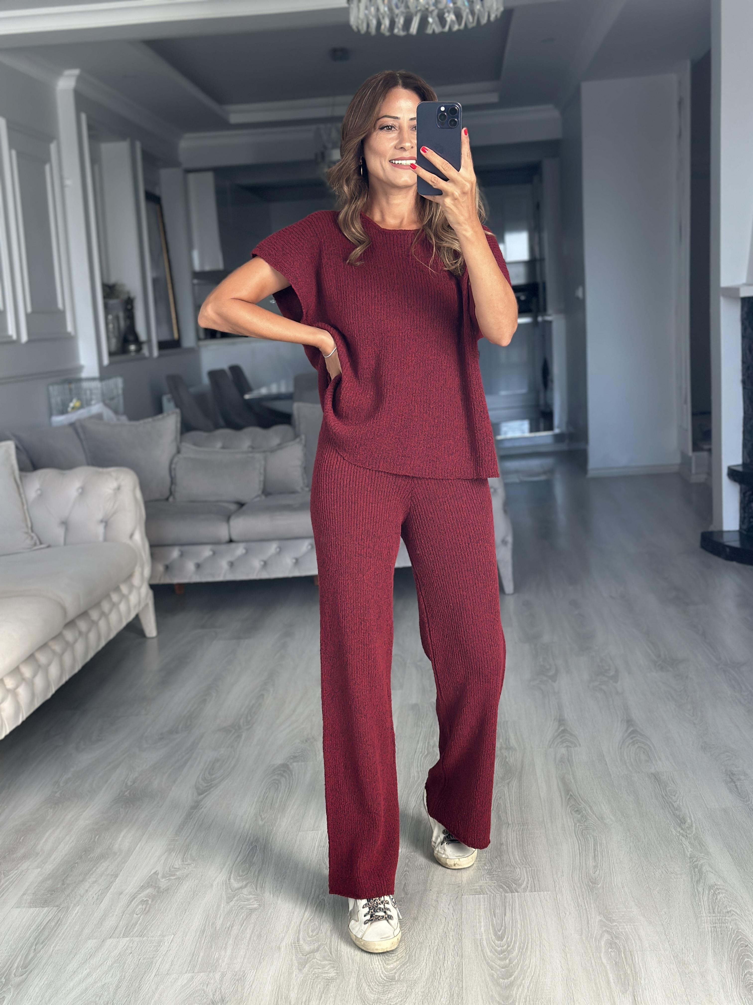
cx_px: 376
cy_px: 502
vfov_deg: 39.7
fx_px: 1392
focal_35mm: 48
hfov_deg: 30.3
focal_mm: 6.86
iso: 100
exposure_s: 1/121
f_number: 1.78
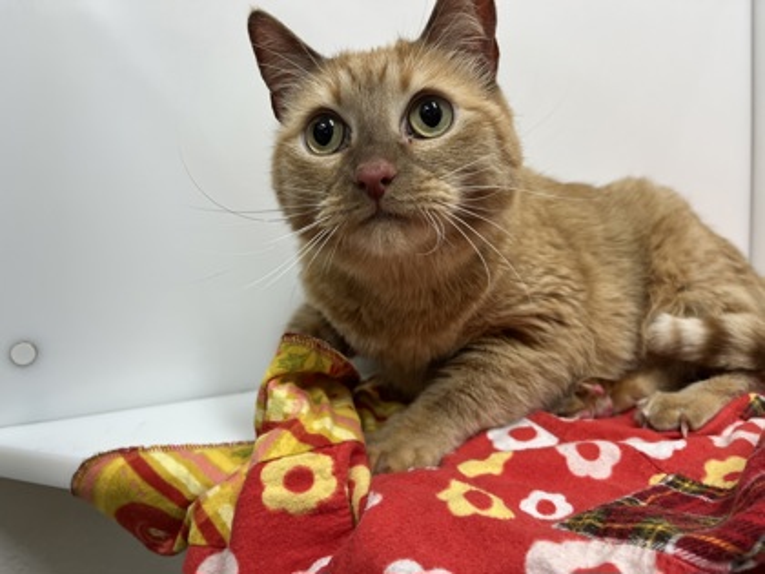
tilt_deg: -6.4
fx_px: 575
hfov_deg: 67.3
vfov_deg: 53.1
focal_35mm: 26
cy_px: 287
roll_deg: +1.9
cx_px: 382
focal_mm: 5.1
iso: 100
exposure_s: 1/121
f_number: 1.6
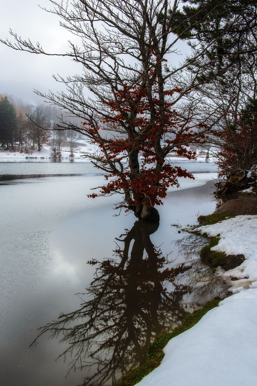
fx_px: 342
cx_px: 128
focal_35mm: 32
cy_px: 193
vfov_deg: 58.7
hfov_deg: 41.1
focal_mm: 32
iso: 100
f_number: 11
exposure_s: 1/2
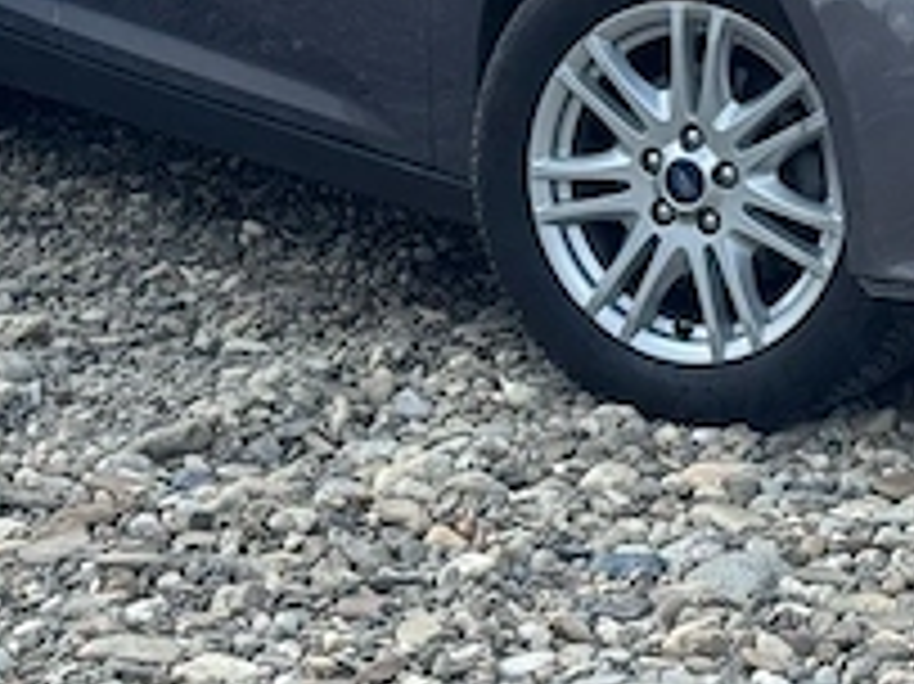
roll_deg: +0.9
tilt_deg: -4.3
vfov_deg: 10.2
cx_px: 851
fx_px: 3747
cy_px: -207
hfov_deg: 13.8
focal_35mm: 142
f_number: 1.78
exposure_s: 1/1818
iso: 64
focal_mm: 6.76
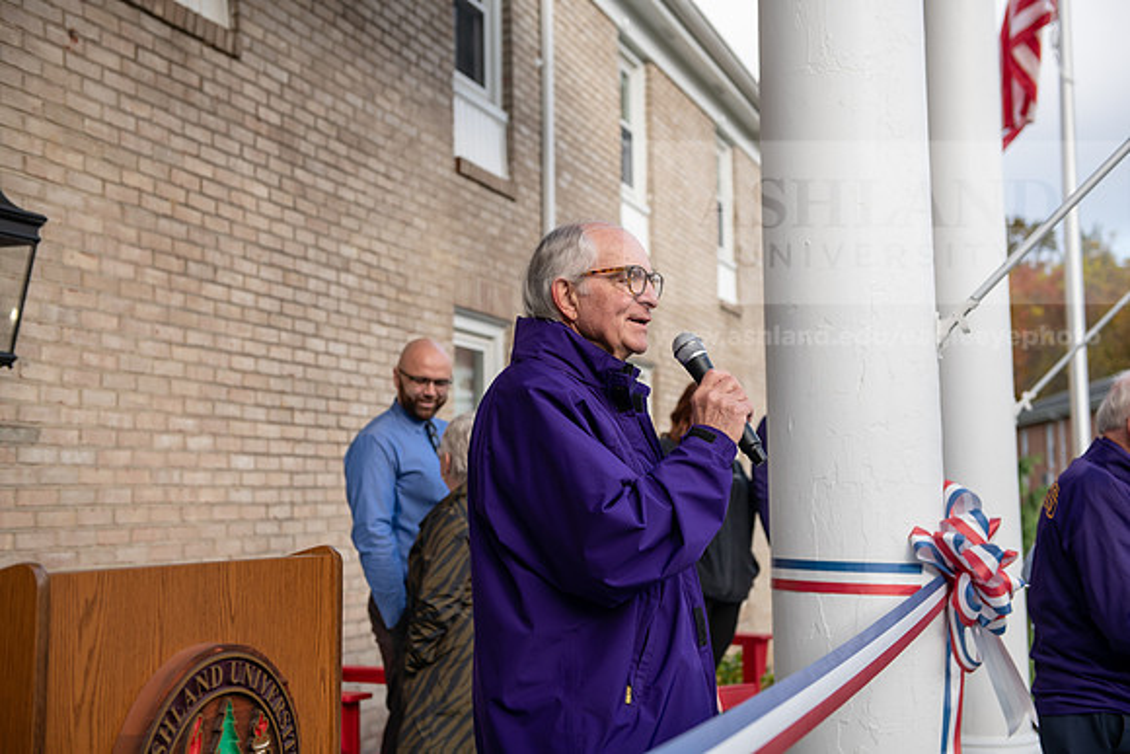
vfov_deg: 28.1
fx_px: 1507
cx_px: 565
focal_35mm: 48
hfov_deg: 41.1
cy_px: 377
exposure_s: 1/400
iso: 200
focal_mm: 48
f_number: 3.5
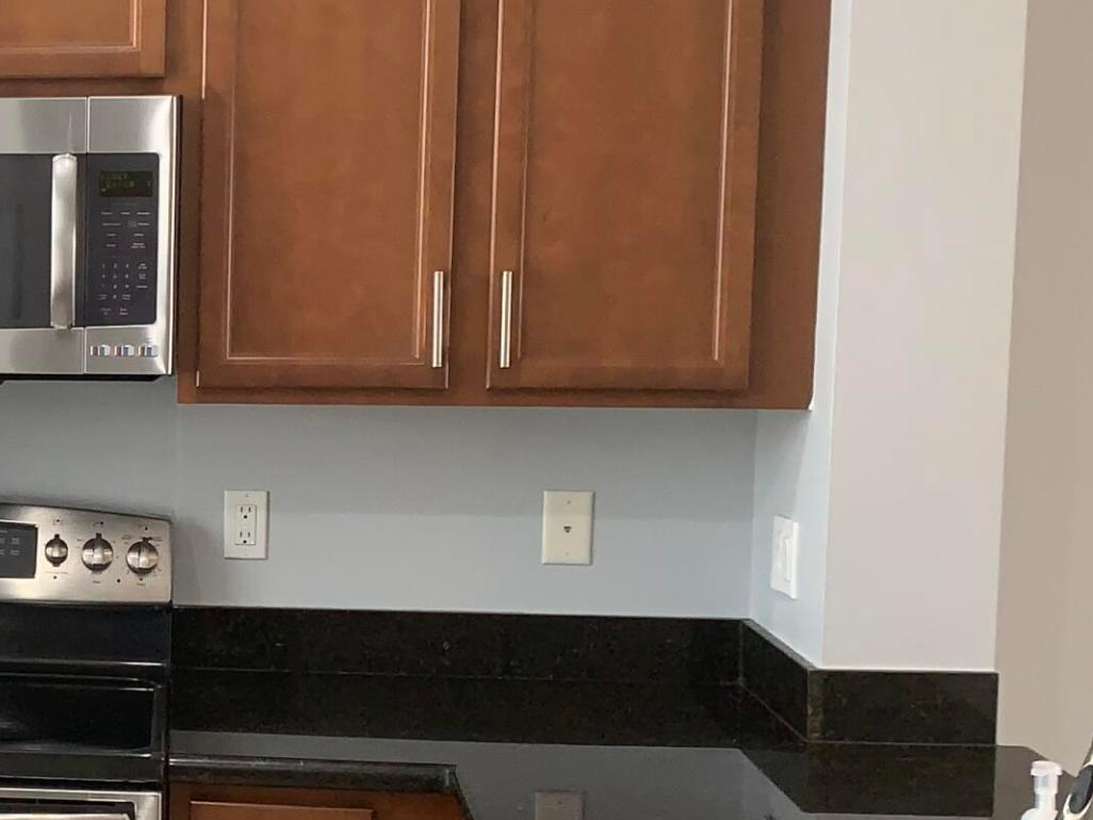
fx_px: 2304
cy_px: 496
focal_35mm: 73
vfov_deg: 20.1
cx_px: -111
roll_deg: -0.4
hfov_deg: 24.8
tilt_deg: -7.0
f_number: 1.8
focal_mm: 4.25
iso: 80
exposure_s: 1/60
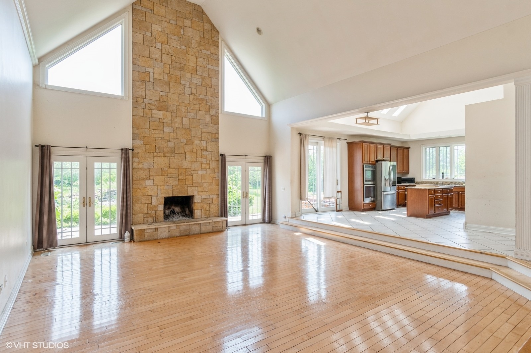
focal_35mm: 18
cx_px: 266
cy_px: 176
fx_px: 265
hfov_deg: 90.0
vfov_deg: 67.4
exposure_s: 1/40
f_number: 8
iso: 200
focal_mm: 12
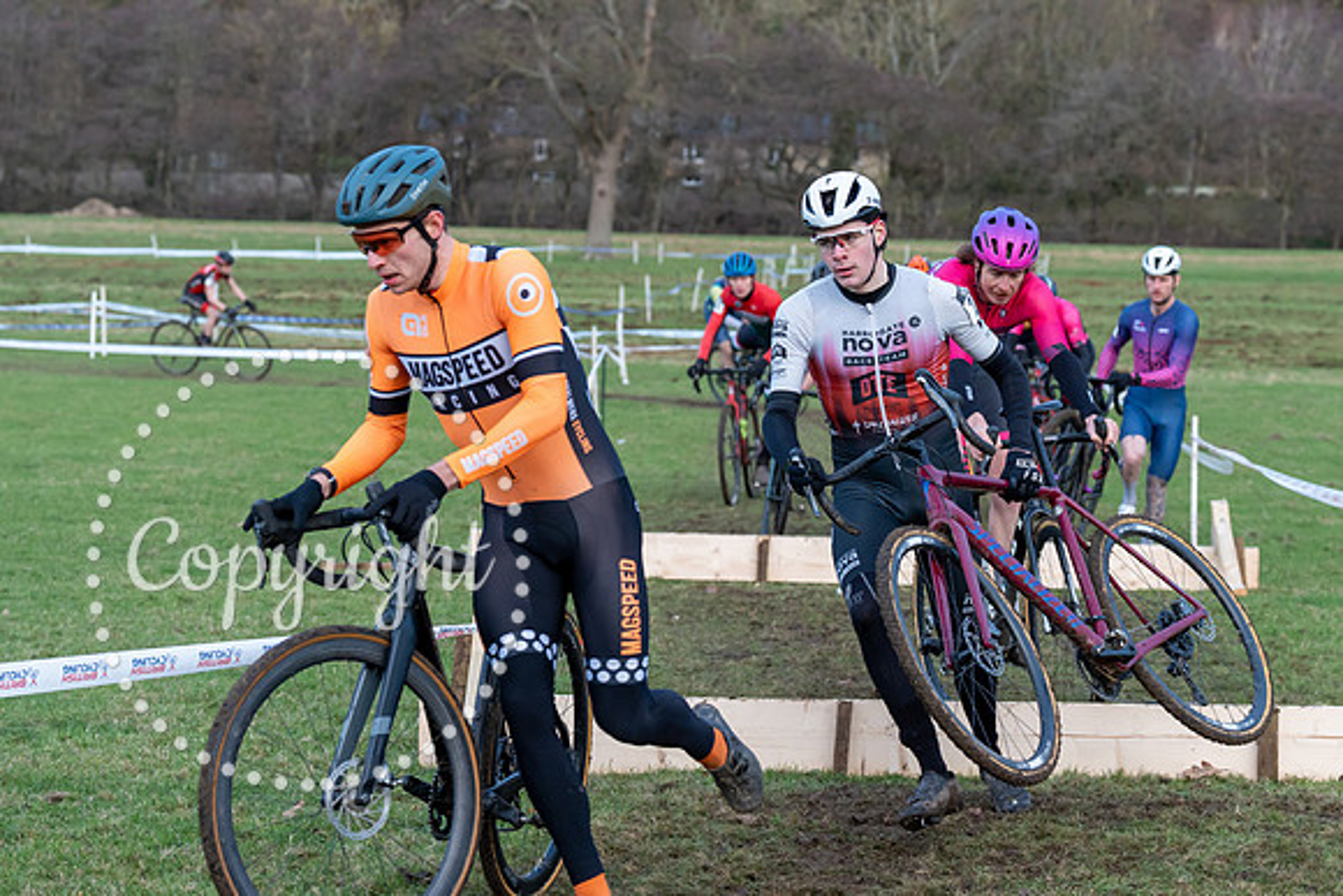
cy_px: 312
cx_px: 876
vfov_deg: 15.0
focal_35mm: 91
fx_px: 3405
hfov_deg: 22.2
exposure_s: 1/1000
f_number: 4
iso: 2000
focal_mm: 70
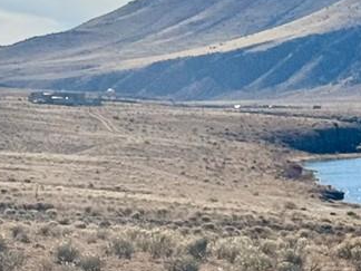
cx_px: 490
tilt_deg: -3.9
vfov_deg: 6.2
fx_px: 2472
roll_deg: -1.4
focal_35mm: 237
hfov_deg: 8.2
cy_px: 283
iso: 64
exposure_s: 1/9009
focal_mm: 6.76
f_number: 1.78
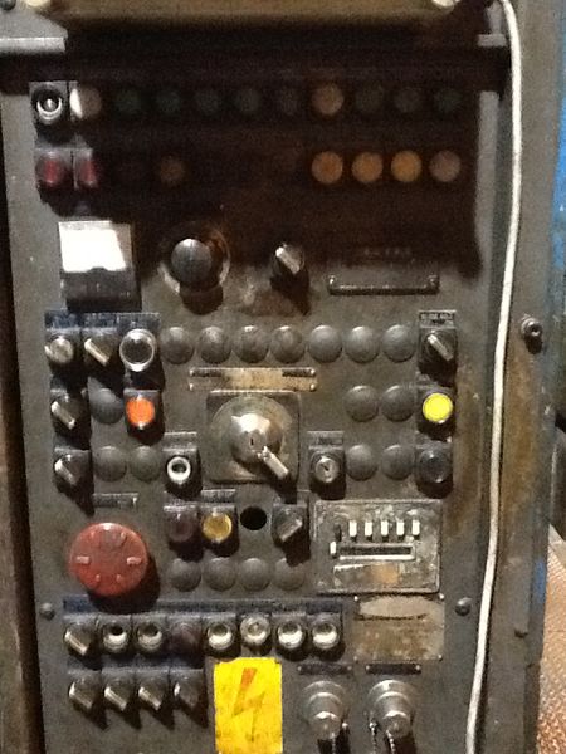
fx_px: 959
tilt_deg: -15.3
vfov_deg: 42.9
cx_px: 283
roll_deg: +1.2
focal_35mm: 44
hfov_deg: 32.9
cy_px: 377
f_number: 2.4
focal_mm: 2.03
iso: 640
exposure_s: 1/15
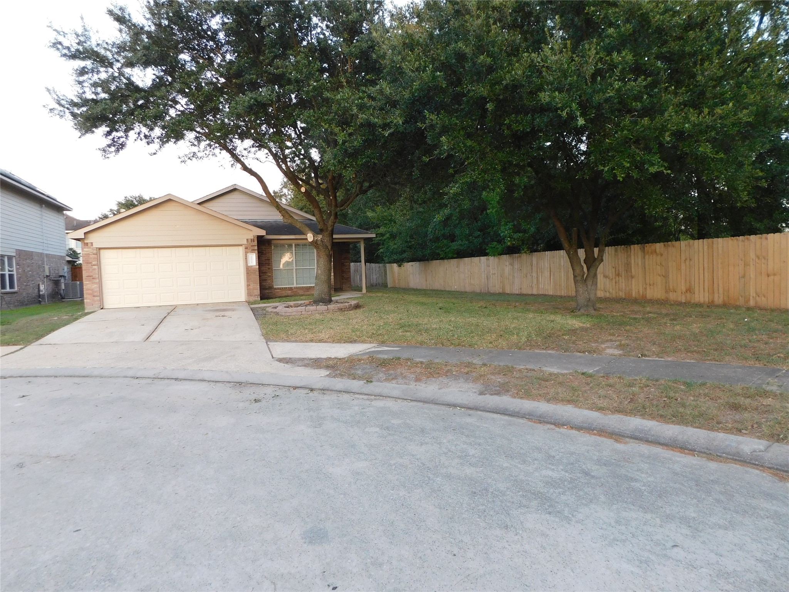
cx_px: 394
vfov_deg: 58.9
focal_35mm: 23
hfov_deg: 73.9
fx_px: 524
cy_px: 296
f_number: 3
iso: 180
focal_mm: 4
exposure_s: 1/30
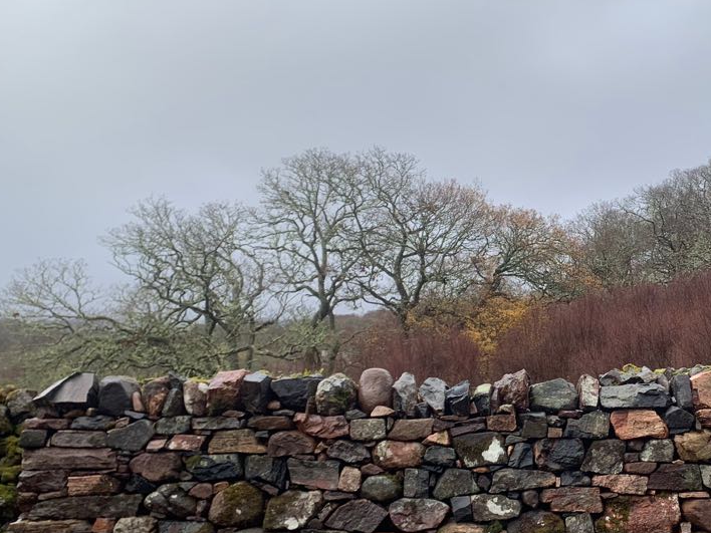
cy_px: 327
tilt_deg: +2.3
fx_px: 965
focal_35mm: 47
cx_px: 586
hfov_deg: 38.6
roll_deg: +1.0
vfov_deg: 30.8
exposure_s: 1/122
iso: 32
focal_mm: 4.25
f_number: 1.8
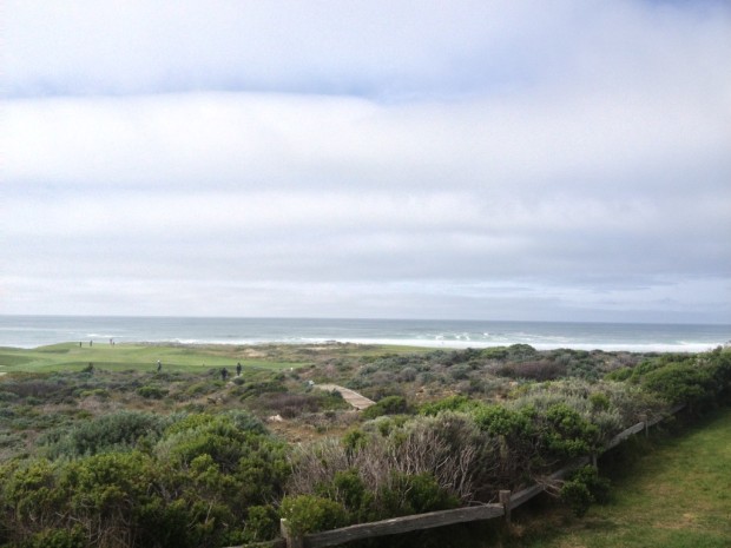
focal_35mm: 35
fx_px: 739
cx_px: 366
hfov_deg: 52.6
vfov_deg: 40.7
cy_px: 274
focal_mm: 4.28
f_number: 2.4
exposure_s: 1/2907
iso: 50
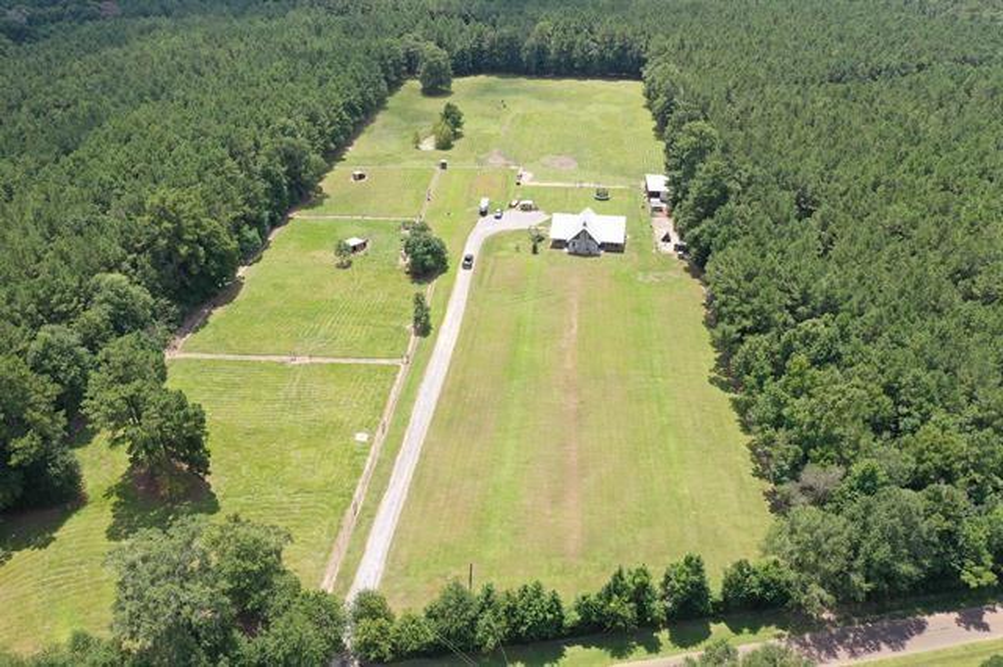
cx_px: 502
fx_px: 780
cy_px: 334
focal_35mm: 28
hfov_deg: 65.5
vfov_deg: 46.4
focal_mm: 10.26
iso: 100
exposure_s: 1/240
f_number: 5
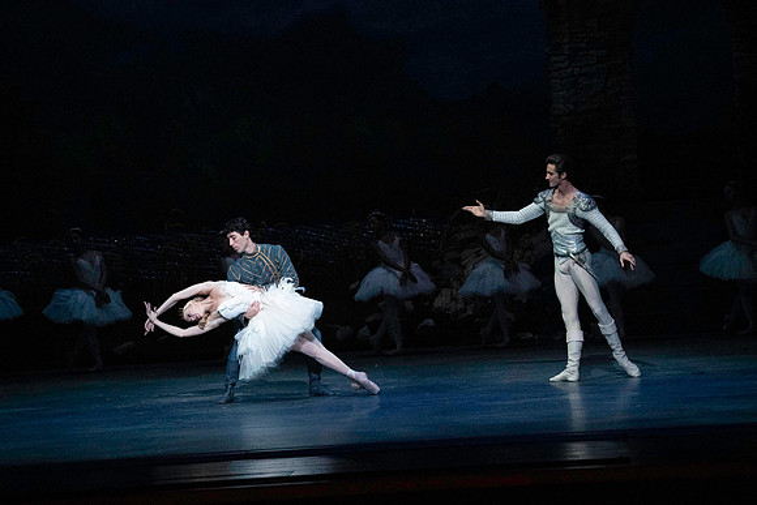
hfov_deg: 13.6
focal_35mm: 151
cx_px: 378
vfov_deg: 9.1
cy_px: 252
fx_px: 3176
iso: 25600
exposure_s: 1/400
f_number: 5
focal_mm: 151
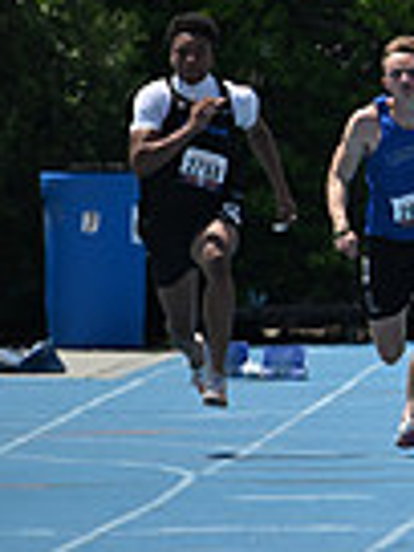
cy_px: 108
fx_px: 26136
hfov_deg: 0.9
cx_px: 1141
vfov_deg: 1.2
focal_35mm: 1639
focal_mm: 400
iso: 640
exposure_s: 1/5000
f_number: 4.5
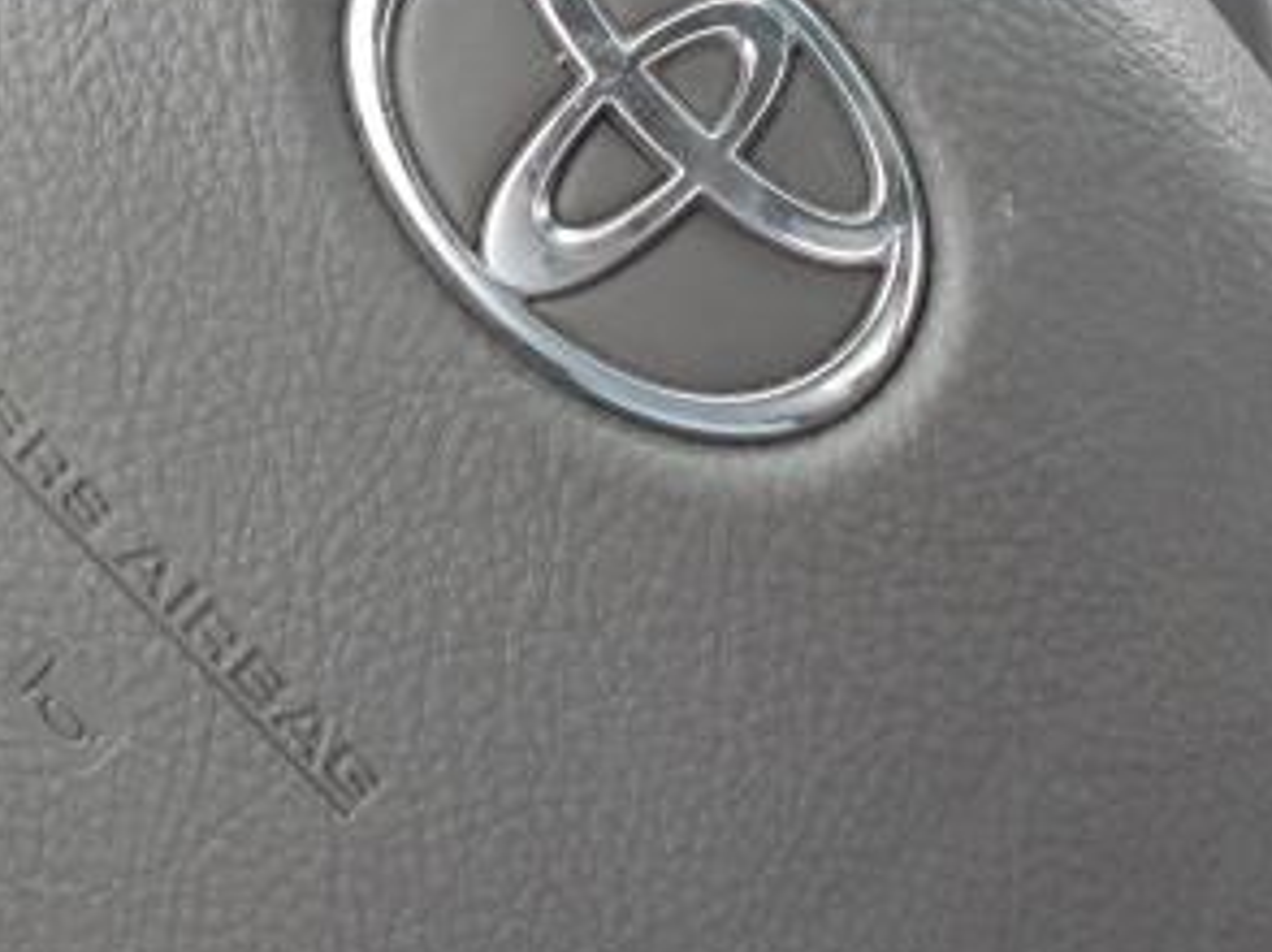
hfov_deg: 20.0
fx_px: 3598
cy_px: 130
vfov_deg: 14.9
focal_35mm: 98
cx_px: 597
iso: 200
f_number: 3.1
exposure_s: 1/40
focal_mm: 6.3
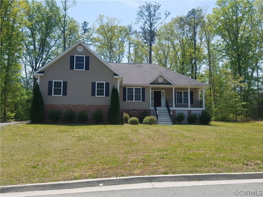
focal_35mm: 26
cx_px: 132
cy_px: 98
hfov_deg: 67.3
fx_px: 198
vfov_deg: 53.1
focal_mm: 4.2
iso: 50
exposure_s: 1/2080
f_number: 1.7
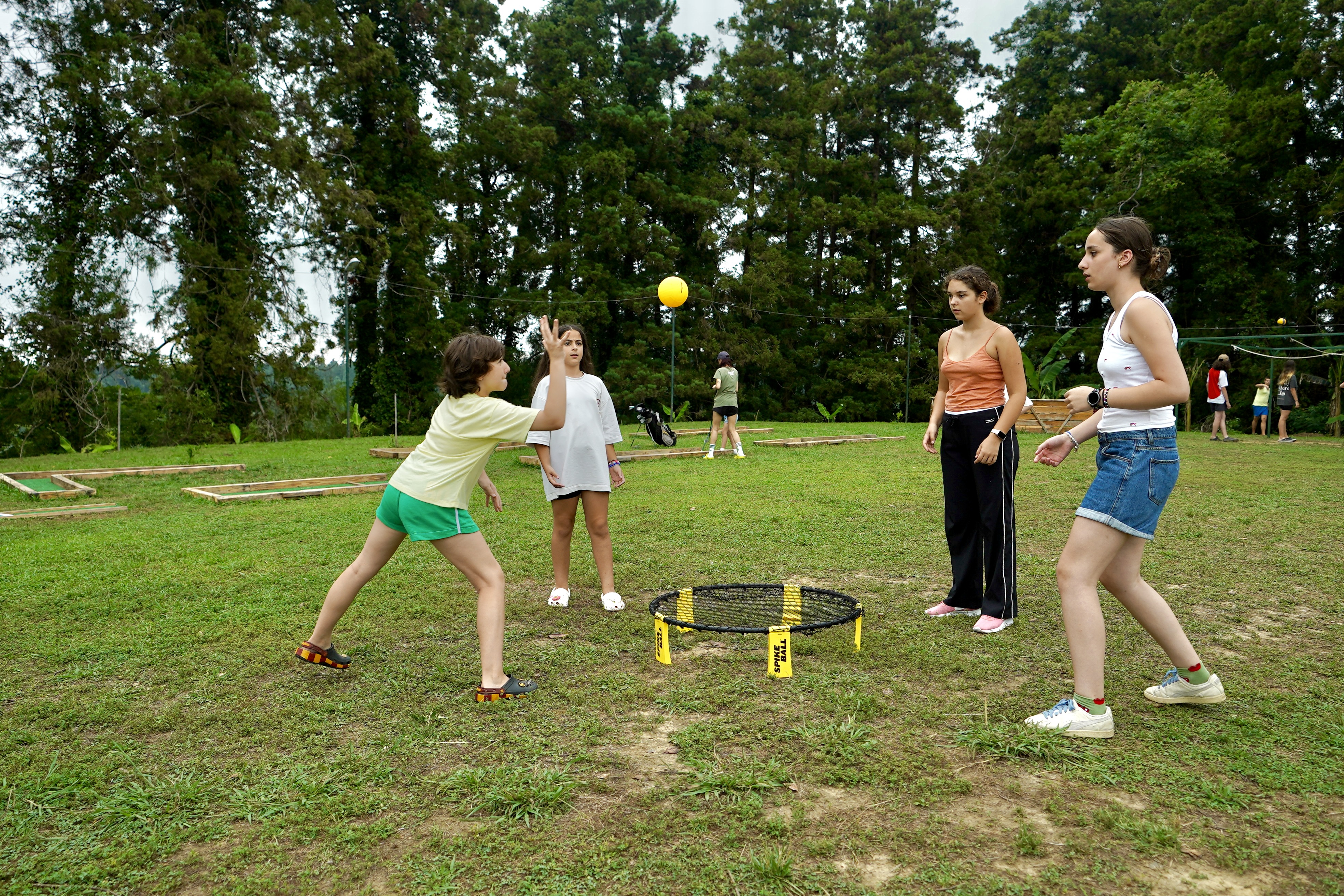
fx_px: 896
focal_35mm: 24
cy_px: 448
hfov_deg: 73.7
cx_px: 672
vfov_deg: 53.1
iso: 100
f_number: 2.8
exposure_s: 1/400
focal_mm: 16
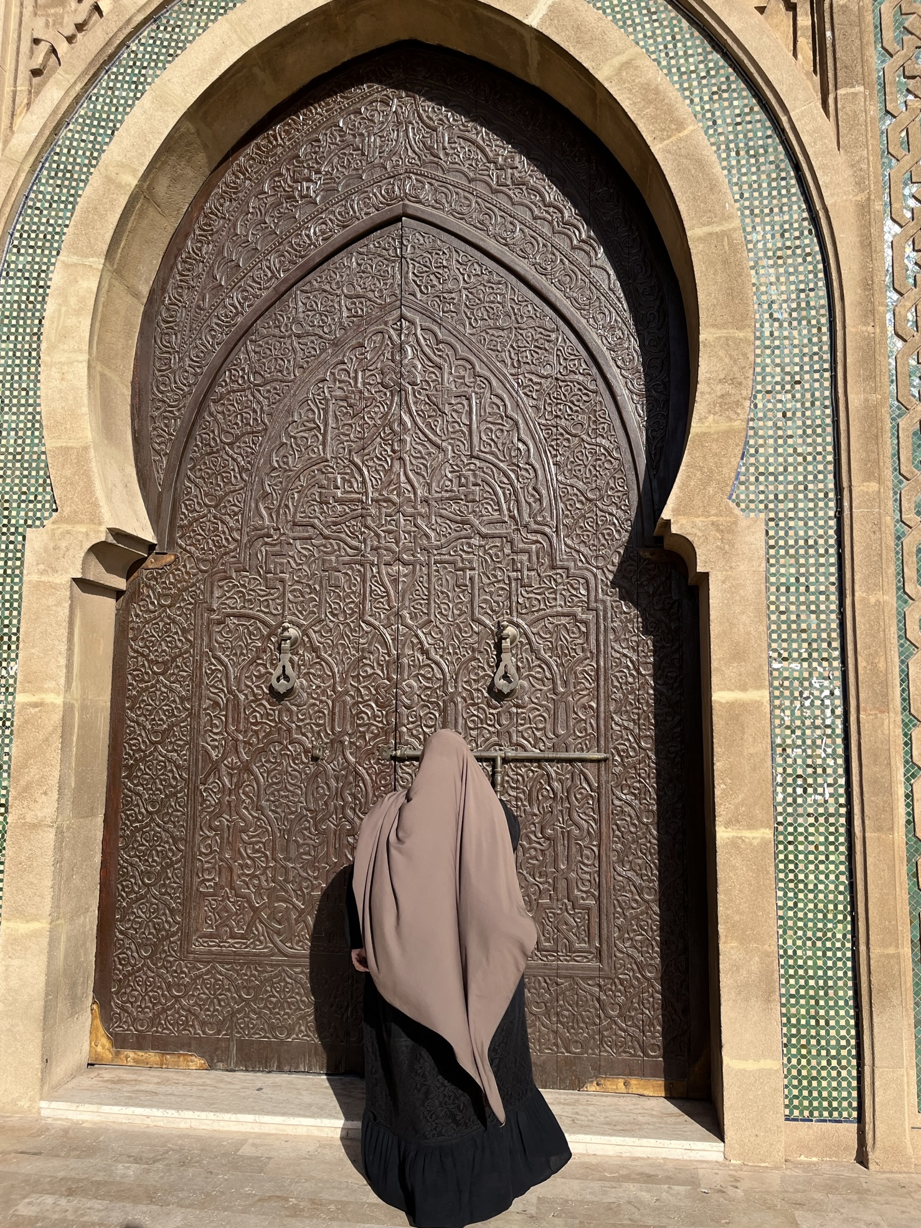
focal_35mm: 27
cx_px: 461
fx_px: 958
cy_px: 603
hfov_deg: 51.4
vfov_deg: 65.3
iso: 50
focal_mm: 5.1
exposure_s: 1/3049
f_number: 1.6
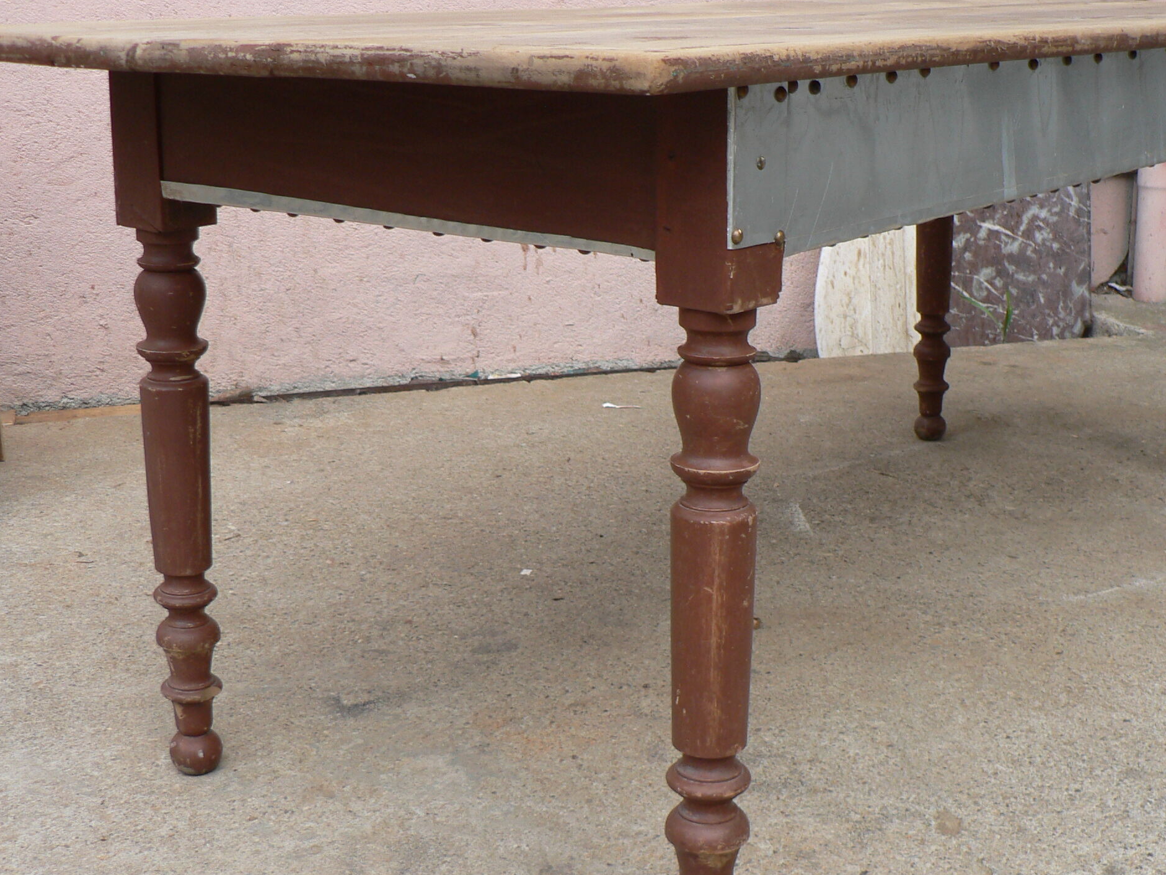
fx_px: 1651
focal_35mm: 49
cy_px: 479
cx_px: 710
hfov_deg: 38.7
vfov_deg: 29.7
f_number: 2.8
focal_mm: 6
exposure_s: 1/400
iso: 80
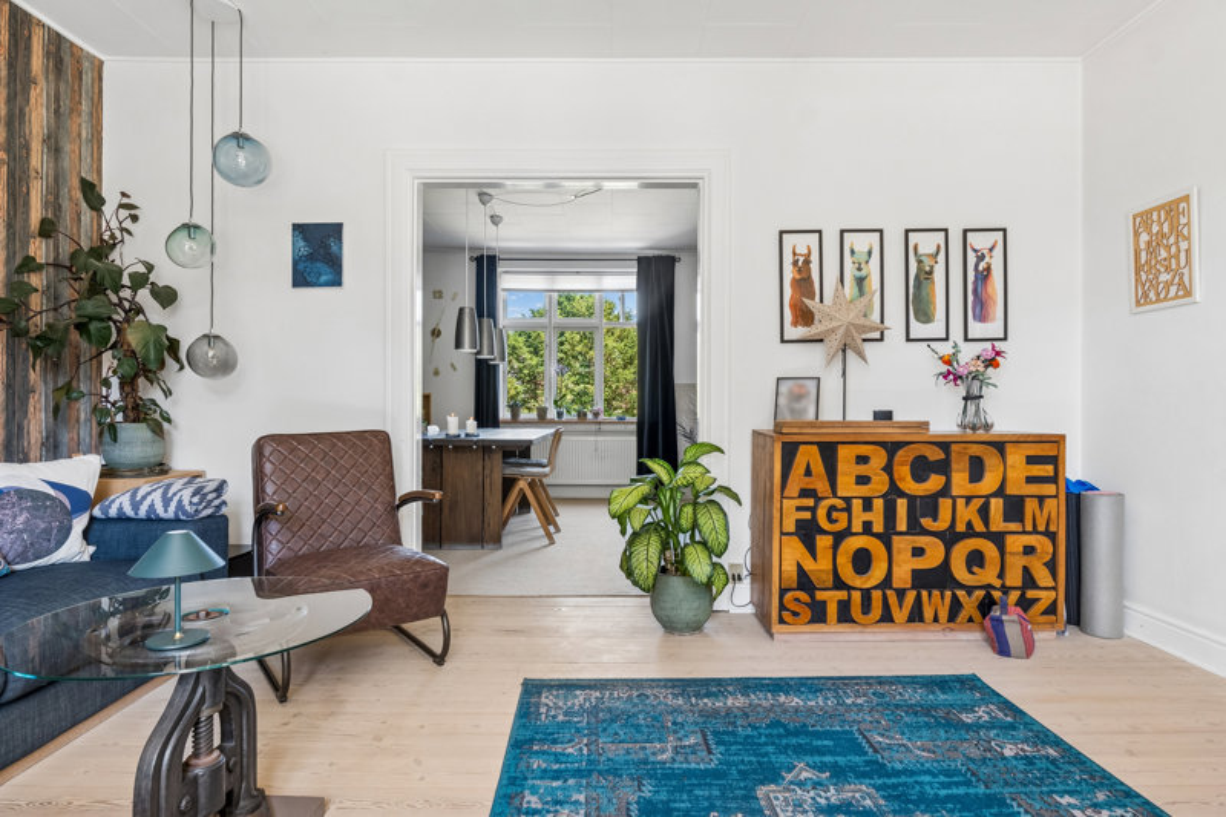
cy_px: 408
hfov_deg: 81.2
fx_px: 715
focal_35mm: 21
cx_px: 613
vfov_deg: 59.5
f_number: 8
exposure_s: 1/13
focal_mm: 14
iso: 200
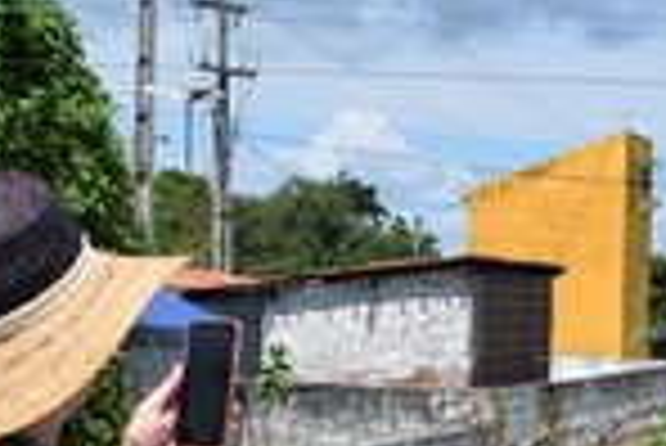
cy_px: 396
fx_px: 2265
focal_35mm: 122
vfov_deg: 11.2
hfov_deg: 16.2
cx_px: 738
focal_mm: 31
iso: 200
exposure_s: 1/500
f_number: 11
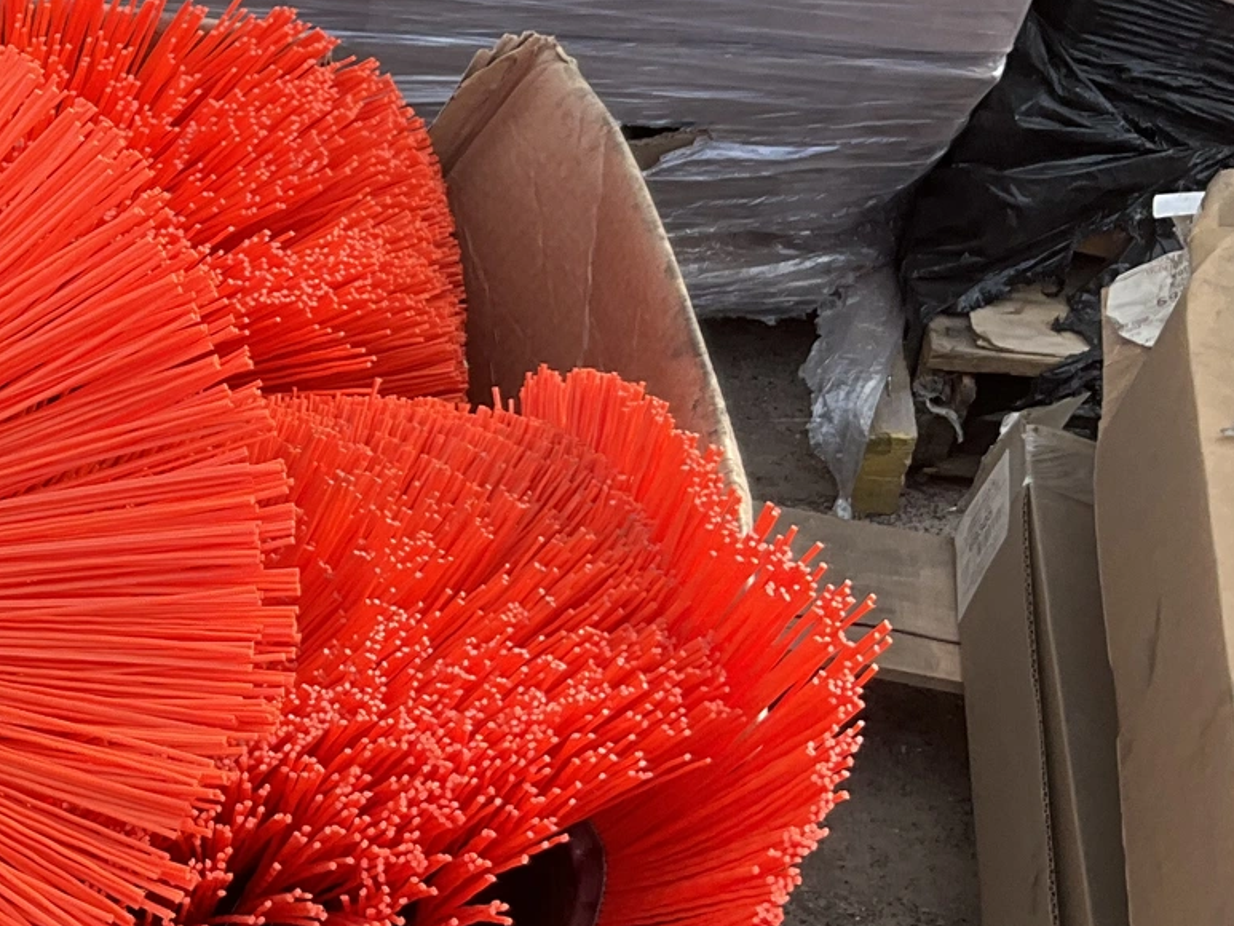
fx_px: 2674
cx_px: -263
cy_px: 512
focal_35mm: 75
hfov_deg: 23.6
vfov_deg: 19.6
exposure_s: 1/322
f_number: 1.8
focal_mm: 3
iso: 25
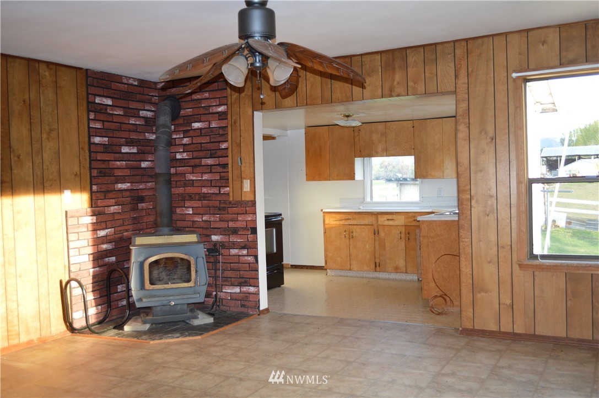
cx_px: 300
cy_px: 199
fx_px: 598
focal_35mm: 36
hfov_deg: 53.2
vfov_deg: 36.8
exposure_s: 1/80
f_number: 4
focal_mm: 24
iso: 400
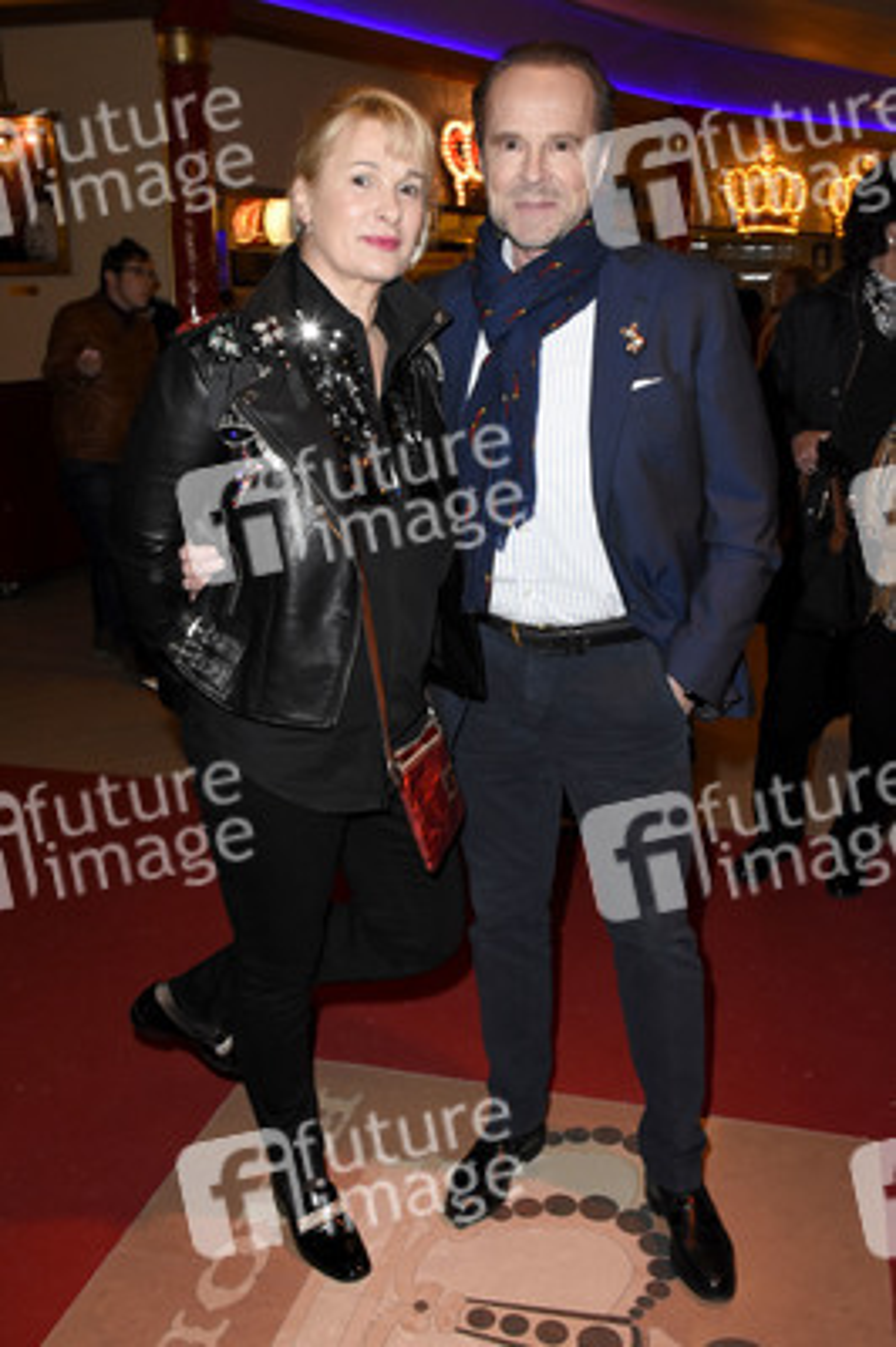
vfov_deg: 55.1
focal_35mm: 34
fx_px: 1290
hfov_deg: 38.3
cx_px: 448
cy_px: 674
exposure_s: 1/125
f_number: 6.3
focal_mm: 23
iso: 2500
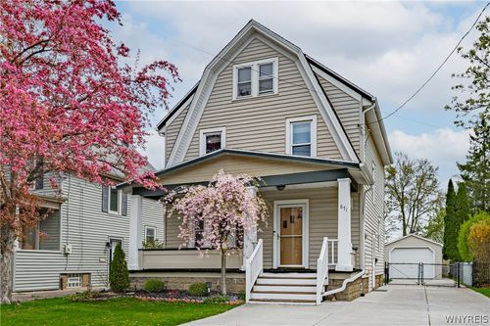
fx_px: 211
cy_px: 163
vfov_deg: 75.5
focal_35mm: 16
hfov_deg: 98.6
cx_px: 245
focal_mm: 15.5
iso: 64
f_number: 18
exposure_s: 1/640
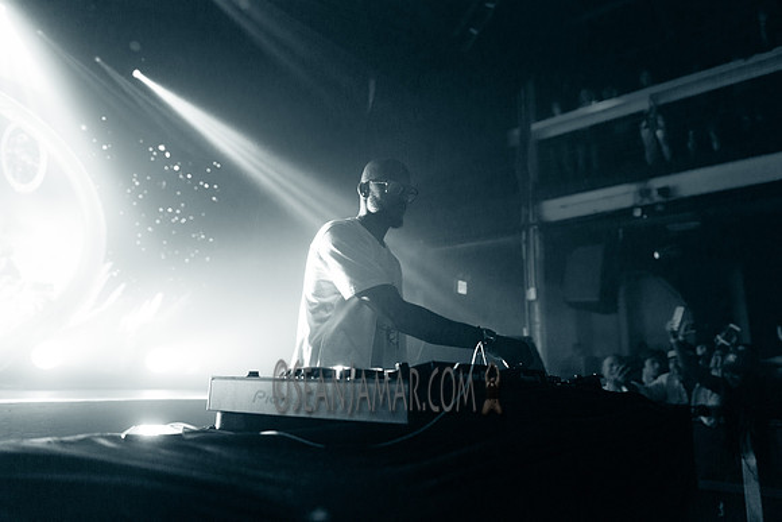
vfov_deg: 53.2
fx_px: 521
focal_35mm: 24
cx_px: 391
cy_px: 261
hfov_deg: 73.7
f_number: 2.8
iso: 4000
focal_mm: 24
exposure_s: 1/320
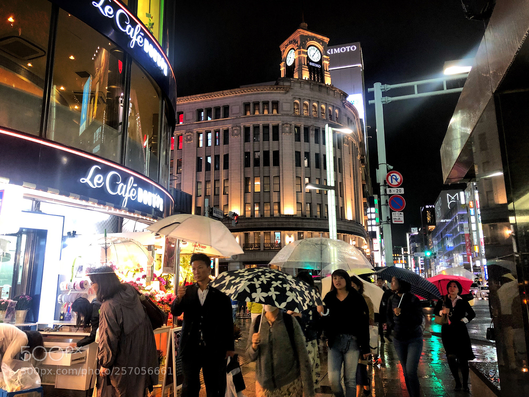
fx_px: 428
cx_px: 264
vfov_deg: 49.7
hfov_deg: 63.4
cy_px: 198
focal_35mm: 28
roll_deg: +1.4
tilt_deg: +12.2
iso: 64
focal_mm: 4
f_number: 1.8
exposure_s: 1/17
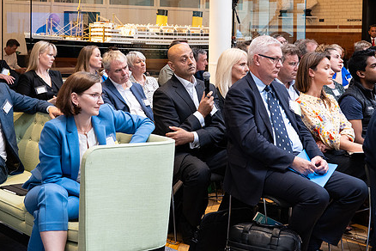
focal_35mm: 71
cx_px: 161
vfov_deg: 19.1
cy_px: 75
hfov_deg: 28.4
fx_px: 741
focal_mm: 50
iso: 2500
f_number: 5.6
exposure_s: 1/200
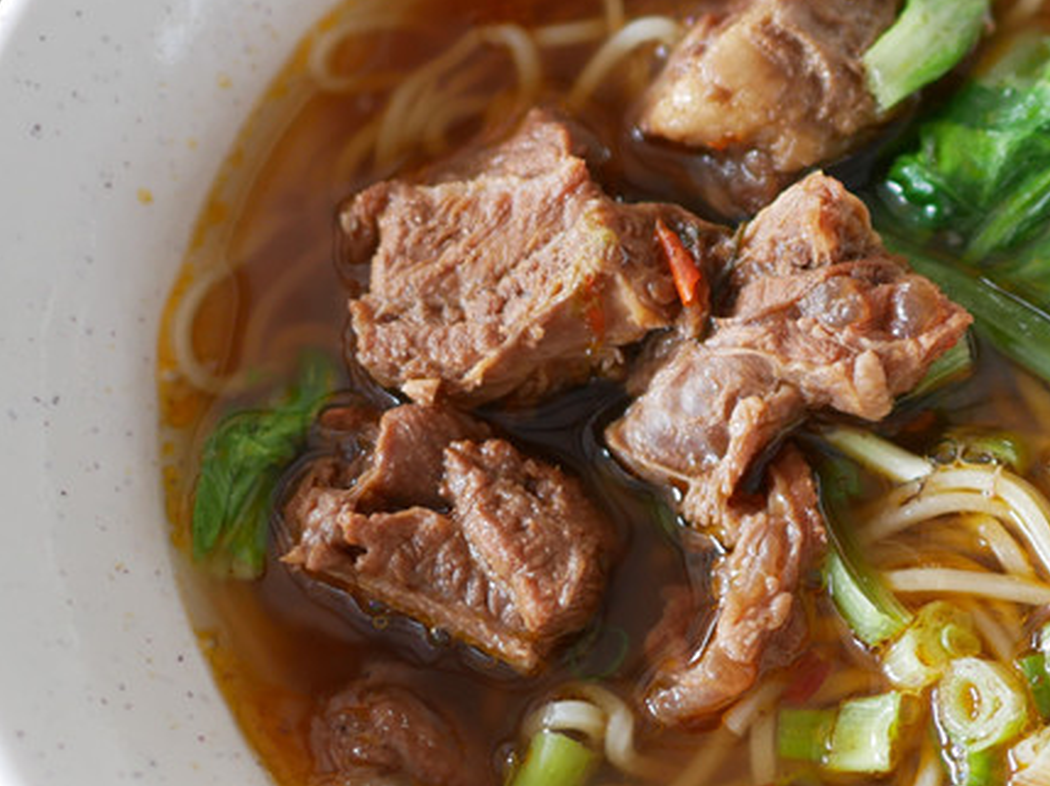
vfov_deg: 21.0
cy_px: 453
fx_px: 2122
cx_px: 908
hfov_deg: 27.0
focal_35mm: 70
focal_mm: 15
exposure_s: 1/60
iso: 250
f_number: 1.7
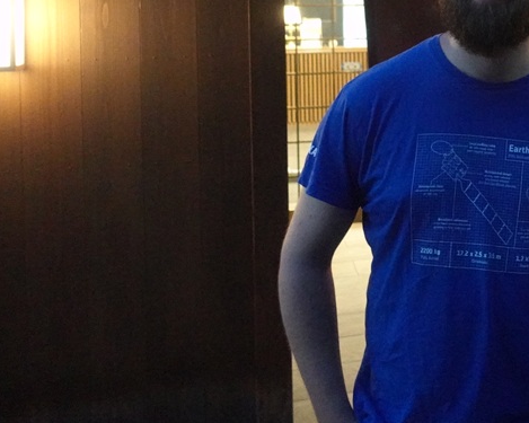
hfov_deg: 30.5
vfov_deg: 26.1
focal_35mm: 56
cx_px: 565
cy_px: 32
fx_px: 877
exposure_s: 1/250
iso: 6400
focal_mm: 8.8
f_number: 1.8
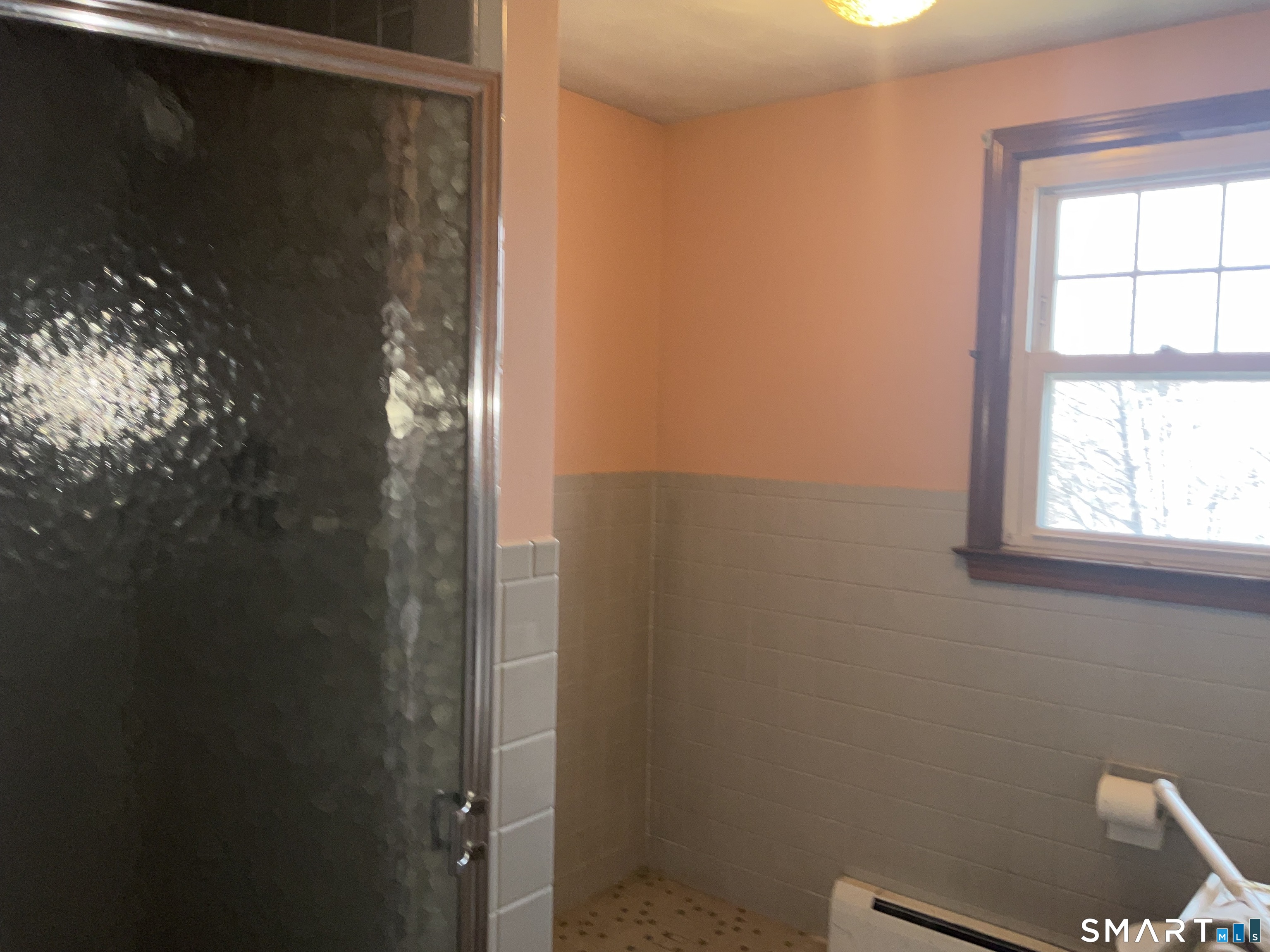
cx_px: 635
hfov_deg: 61.7
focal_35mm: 29
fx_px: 1064
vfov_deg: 48.2
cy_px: 476
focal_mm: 3
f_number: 1.8
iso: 16
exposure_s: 1/60
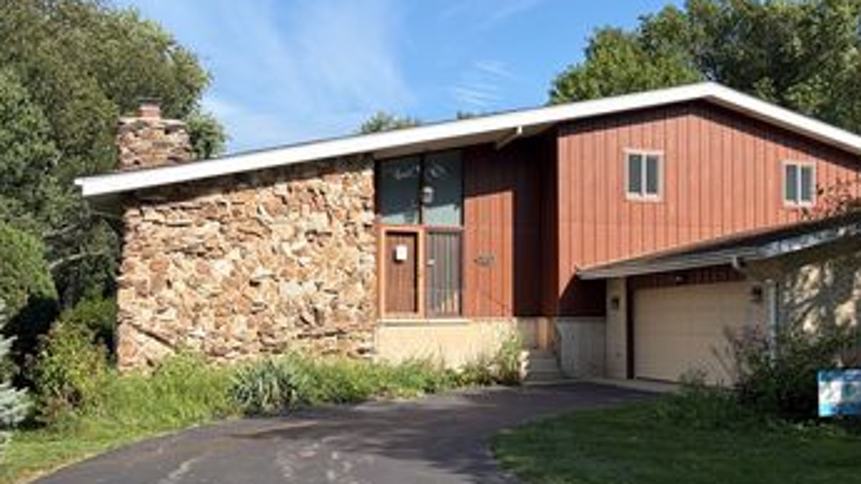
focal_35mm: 41
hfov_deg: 48.2
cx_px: 601
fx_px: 936
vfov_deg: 28.9
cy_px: 288
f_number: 1.6
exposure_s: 1/2208
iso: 50
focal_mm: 5.96
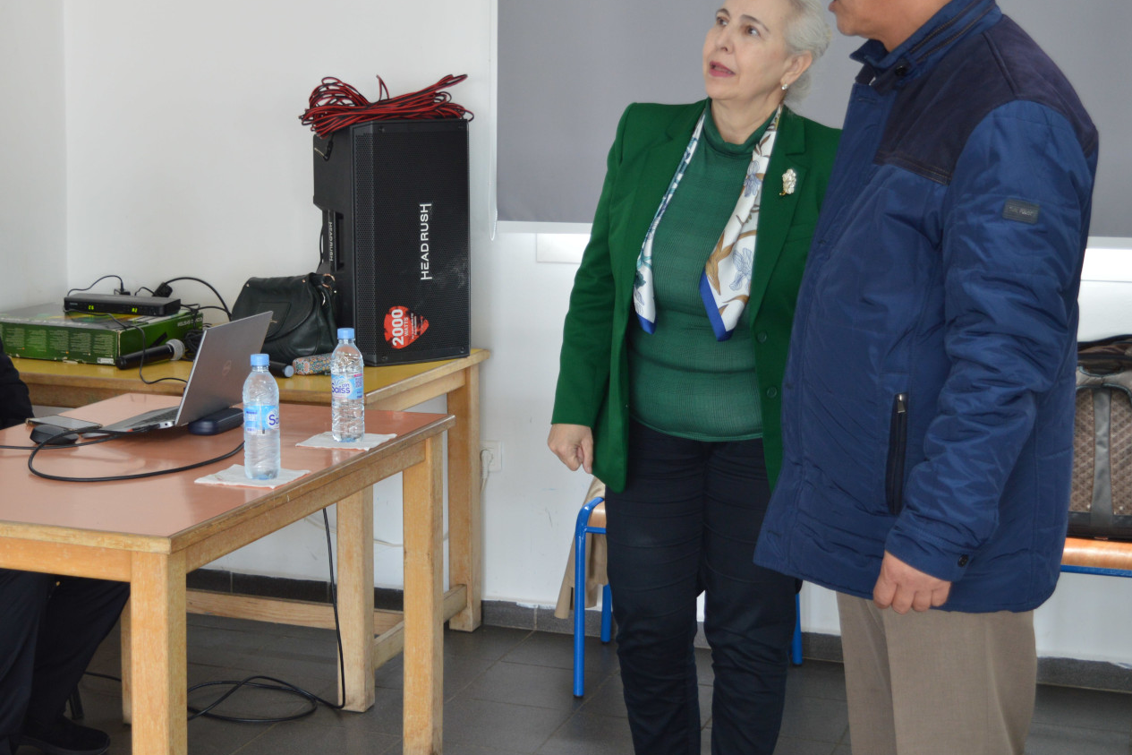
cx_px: 433
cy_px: 348
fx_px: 1875
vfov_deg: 22.7
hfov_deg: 33.4
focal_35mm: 60
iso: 400
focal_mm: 31
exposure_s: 1/40
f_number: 5
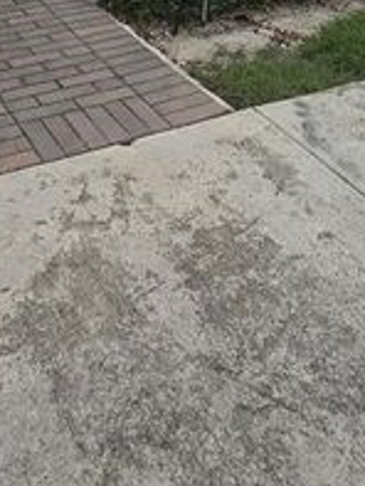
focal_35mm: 44
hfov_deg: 32.6
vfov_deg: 28.2
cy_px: -243
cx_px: 116
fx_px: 618
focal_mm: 2.2
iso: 50
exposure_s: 1/3618
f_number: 2.2
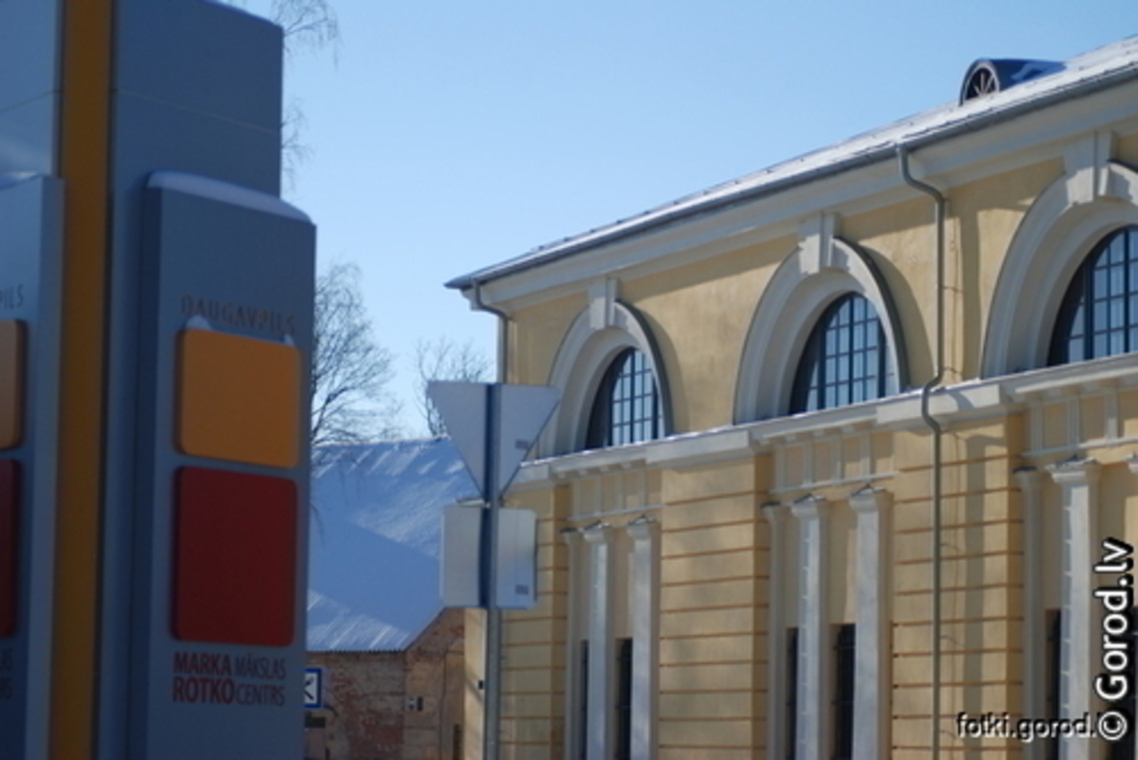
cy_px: 380
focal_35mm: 112
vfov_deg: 12.2
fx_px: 3558
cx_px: 569
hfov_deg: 18.2
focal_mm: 75
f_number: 4.2
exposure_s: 1/1000
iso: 100
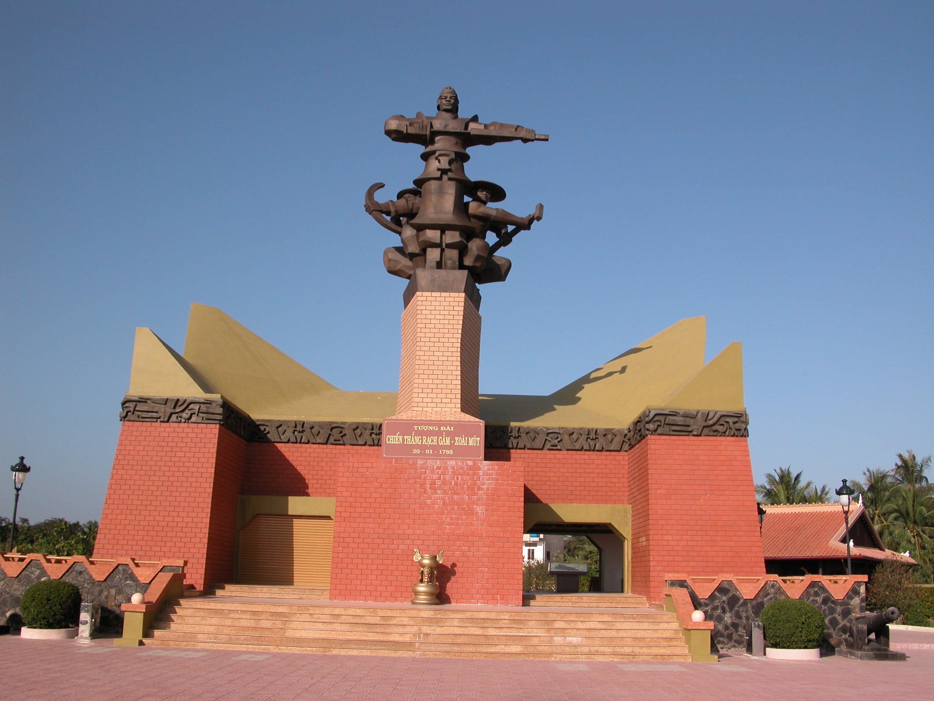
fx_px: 917
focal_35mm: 34
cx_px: 467
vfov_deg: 41.8
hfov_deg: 54.0
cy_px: 350
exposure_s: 1/425
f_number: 6.3
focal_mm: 8.9
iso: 100
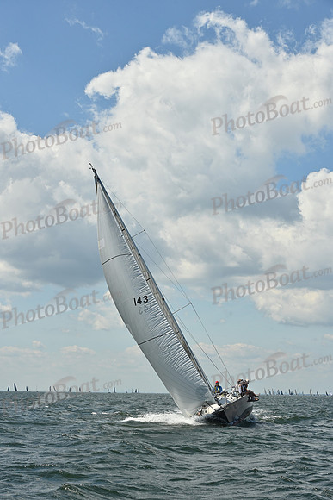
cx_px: 166
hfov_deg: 19.5
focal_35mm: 70
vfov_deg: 28.8
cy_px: 250
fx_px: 971
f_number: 10
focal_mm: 70
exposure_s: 1/1250
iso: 250
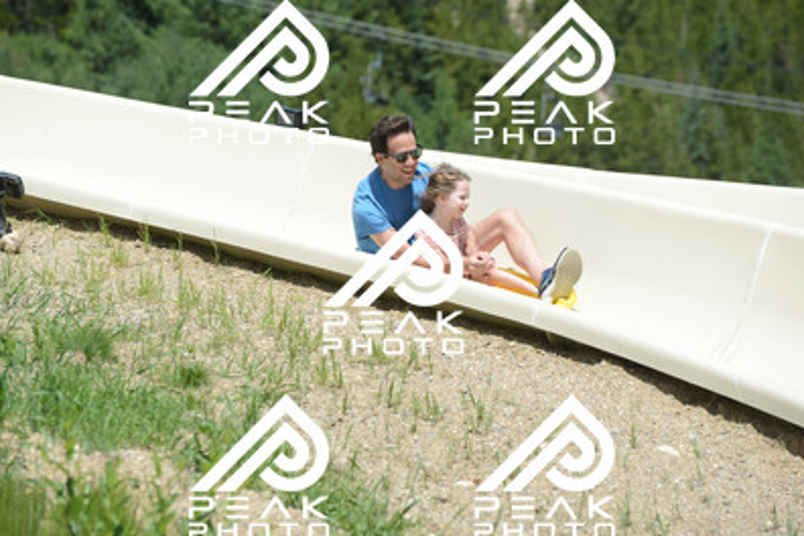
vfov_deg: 7.0
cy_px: 269
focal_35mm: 197
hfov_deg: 10.4
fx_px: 4399
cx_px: 402
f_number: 6.3
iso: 400
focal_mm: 195
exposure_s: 1/1250
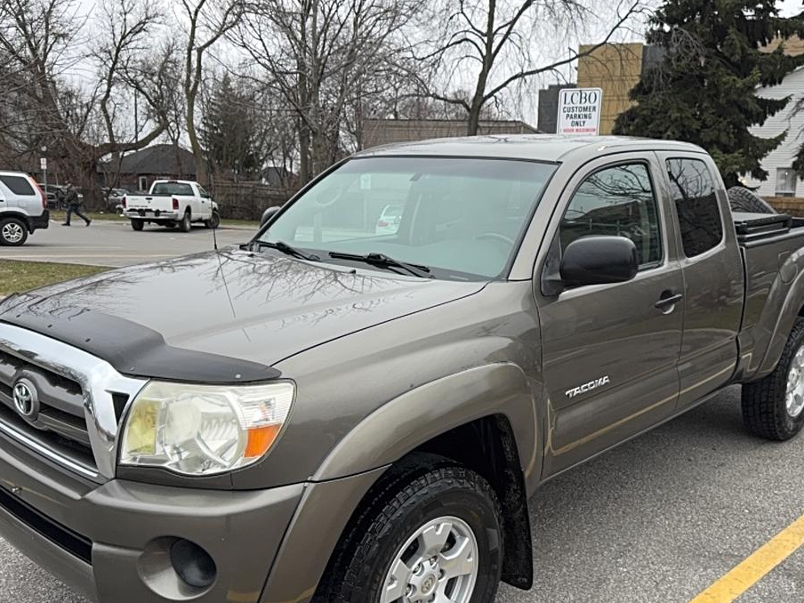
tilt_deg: -10.6
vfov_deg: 41.6
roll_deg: -1.4
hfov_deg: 53.7
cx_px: 464
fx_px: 790
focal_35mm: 34
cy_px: 358
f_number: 1.78
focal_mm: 6.76
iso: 50
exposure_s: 1/753
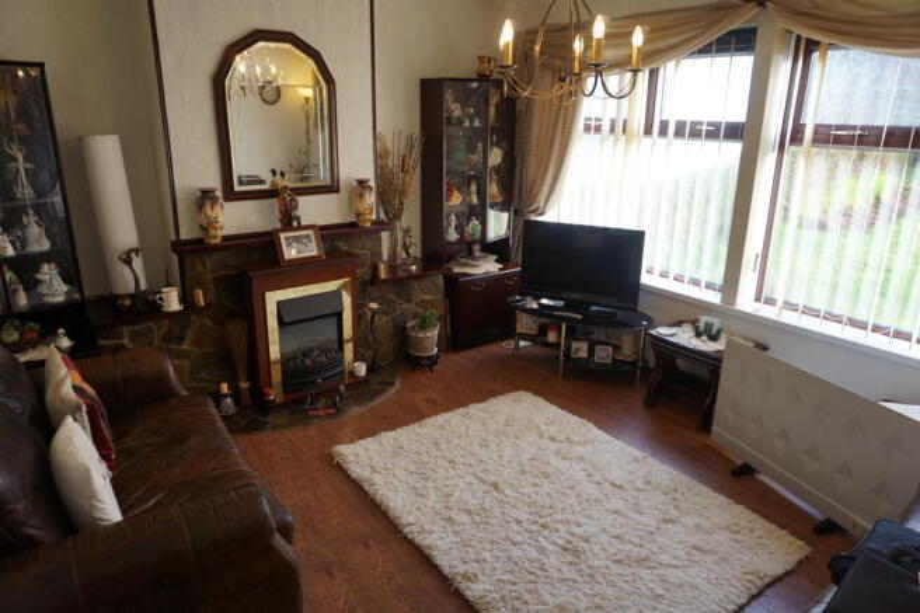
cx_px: 460
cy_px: 306
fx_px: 613
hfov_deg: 73.8
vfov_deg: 53.1
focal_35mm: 24
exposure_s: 1/60
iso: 160
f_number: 4
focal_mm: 16
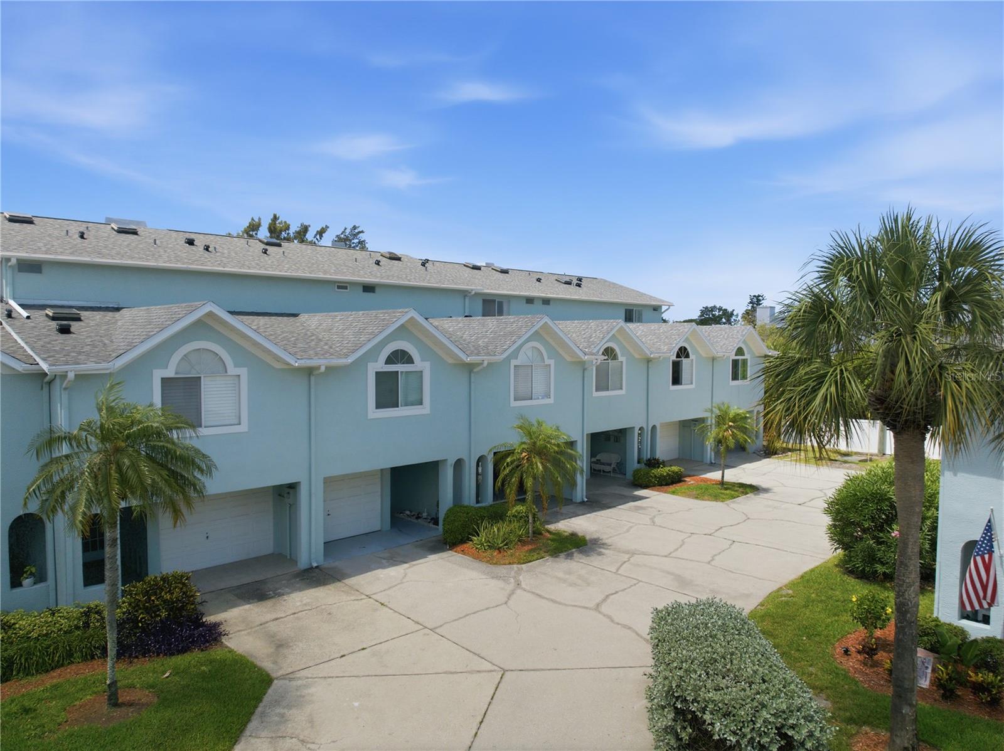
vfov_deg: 56.7
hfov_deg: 71.6
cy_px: 376
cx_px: 502
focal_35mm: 24
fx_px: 695
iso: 100
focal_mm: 12.3
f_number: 2.8
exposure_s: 1/4000
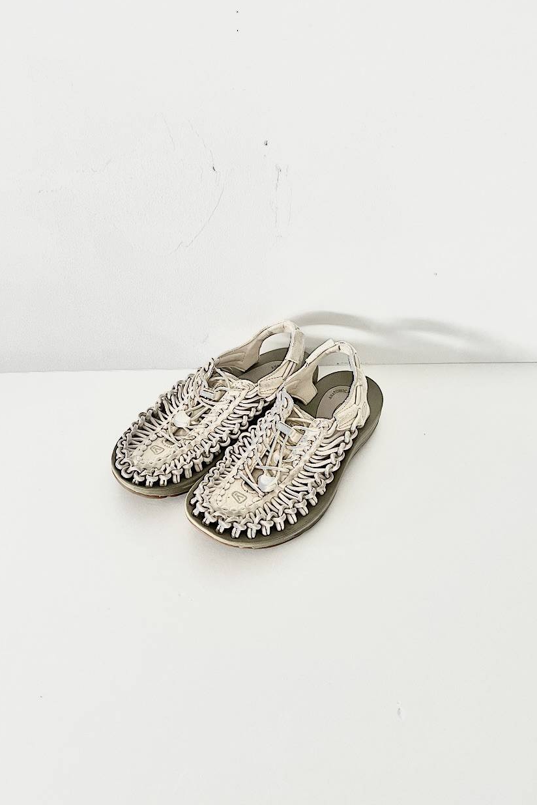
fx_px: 626
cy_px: 399
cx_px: 251
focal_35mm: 28
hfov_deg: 46.4
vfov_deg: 65.5
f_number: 1.6
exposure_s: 1/60
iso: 160
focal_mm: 5.1
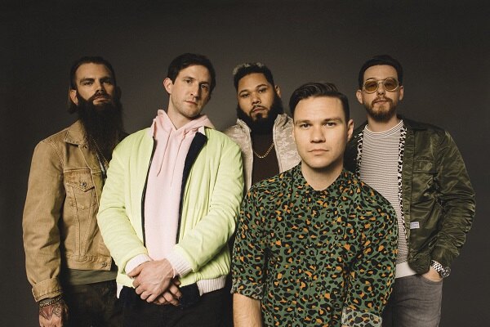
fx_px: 327
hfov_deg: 73.7
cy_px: 164
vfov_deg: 53.1
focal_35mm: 24
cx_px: 245
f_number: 13
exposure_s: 1/200
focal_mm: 24
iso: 200
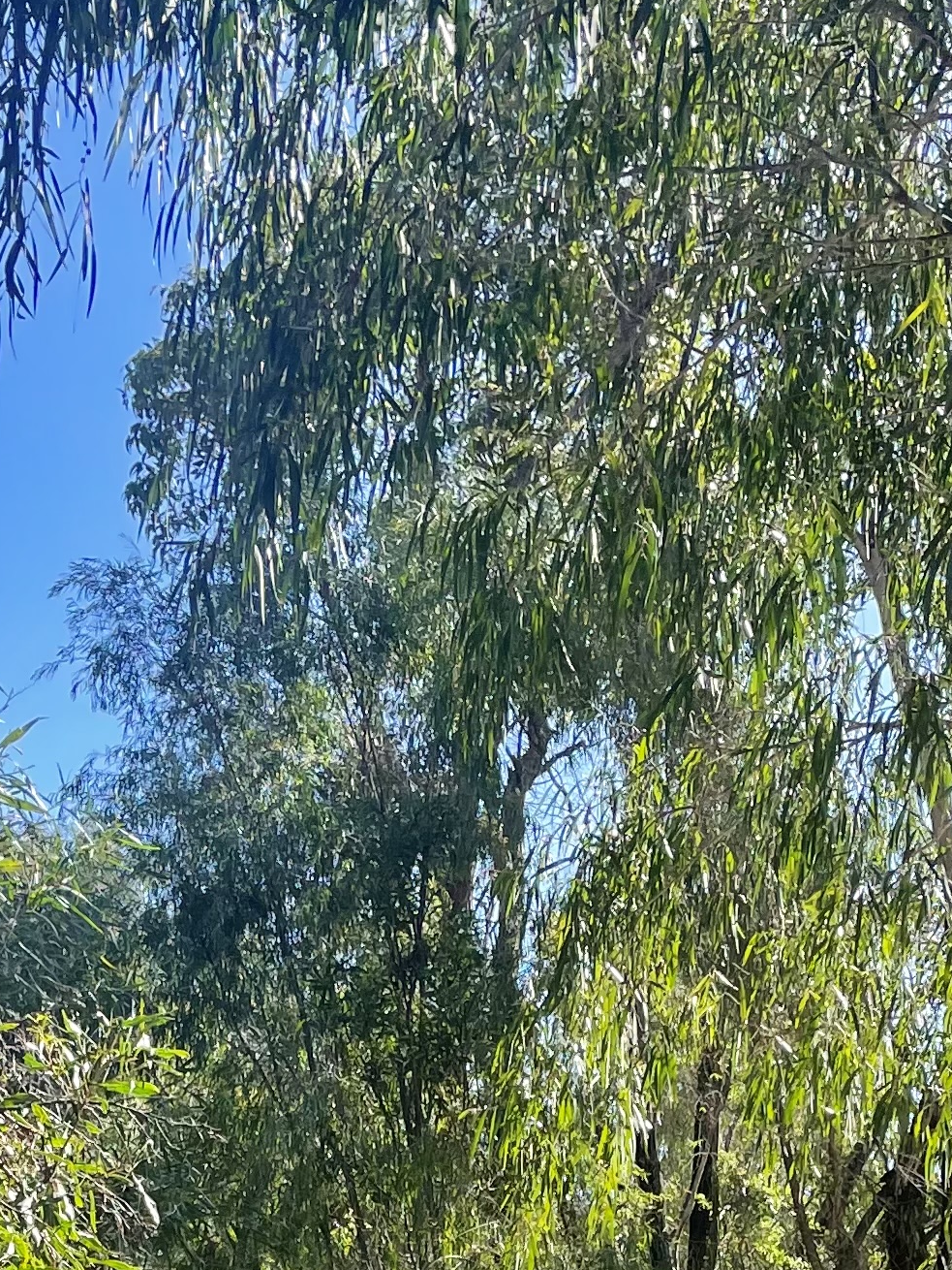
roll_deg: +0.4
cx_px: 241
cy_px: 1850
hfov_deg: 18.3
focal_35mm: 80
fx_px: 2933
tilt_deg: -4.7
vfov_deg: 21.0
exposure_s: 1/1033
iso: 32
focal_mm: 4.2
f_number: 1.6
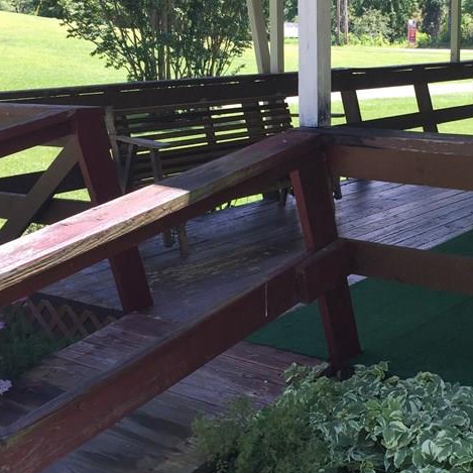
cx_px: 365
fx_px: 866
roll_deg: -0.6
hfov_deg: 30.0
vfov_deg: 30.4
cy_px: 178
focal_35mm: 56
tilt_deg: -8.5
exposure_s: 1/391
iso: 32
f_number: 2.2
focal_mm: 4.15
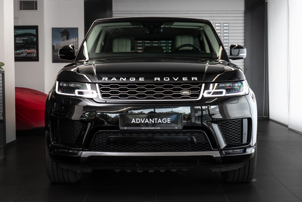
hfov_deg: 30.3
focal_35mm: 66
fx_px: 557
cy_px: 104
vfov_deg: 20.5
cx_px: 153
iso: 640
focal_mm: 60
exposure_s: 1/50
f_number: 5.6
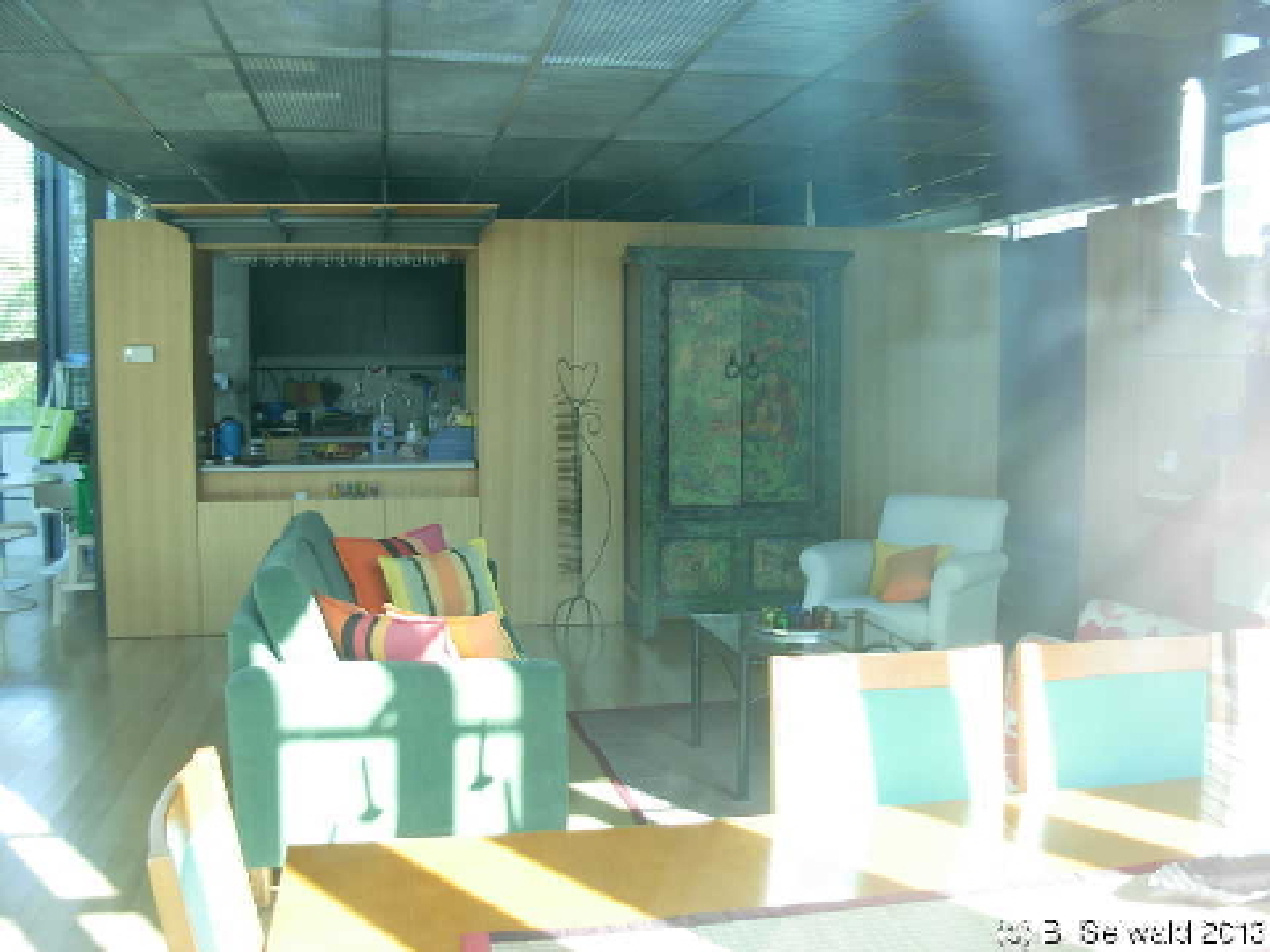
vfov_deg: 37.7
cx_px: 635
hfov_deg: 49.0
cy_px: 476
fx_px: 1394
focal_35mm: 38
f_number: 2.9
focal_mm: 6.3
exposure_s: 1/9.7
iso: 79
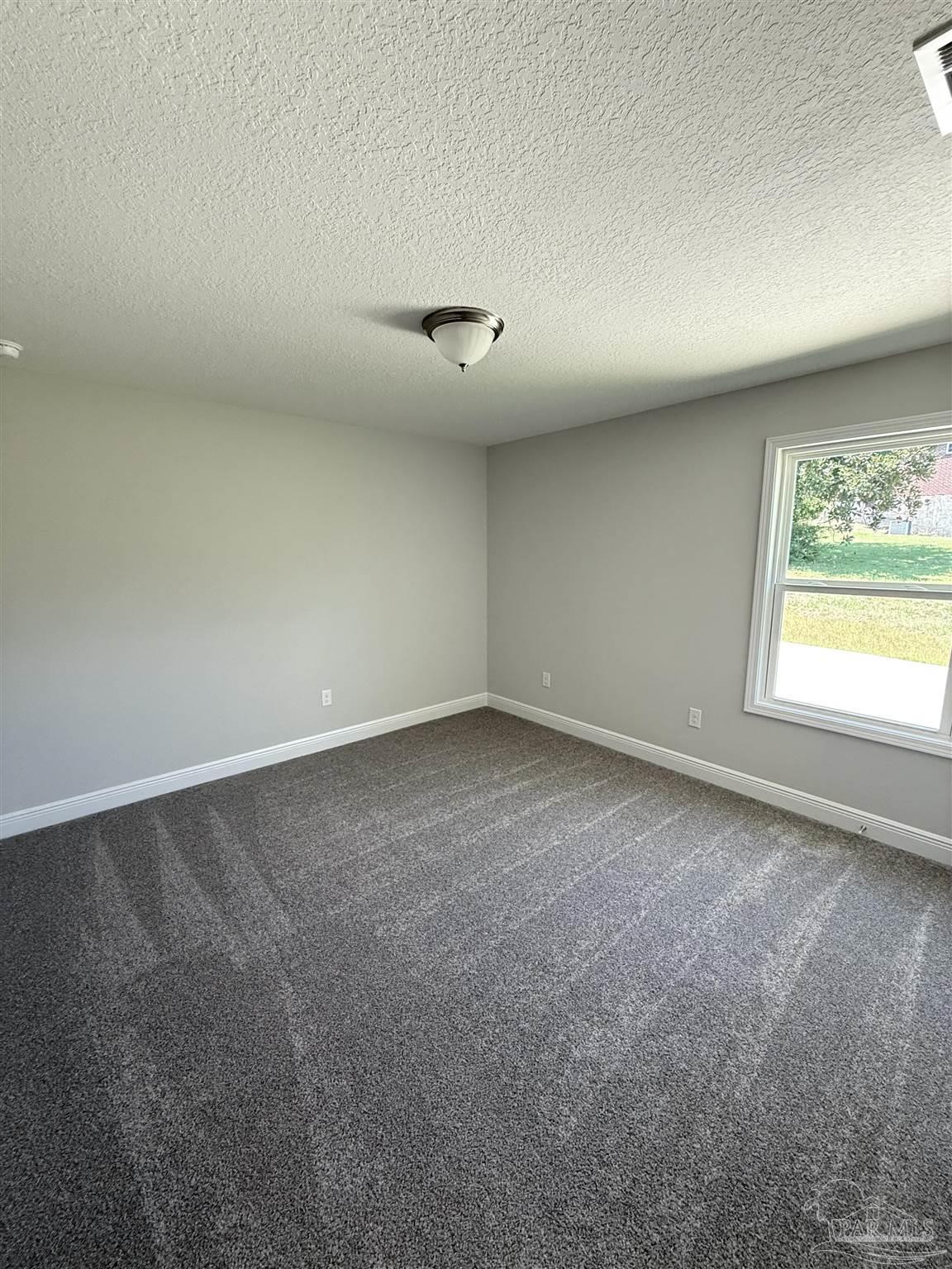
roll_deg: +0.1
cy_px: 634
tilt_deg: -9.7
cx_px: 476
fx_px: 513
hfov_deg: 85.7
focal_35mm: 14
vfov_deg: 102.1
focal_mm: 2.22
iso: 250
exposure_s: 1/120
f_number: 2.2
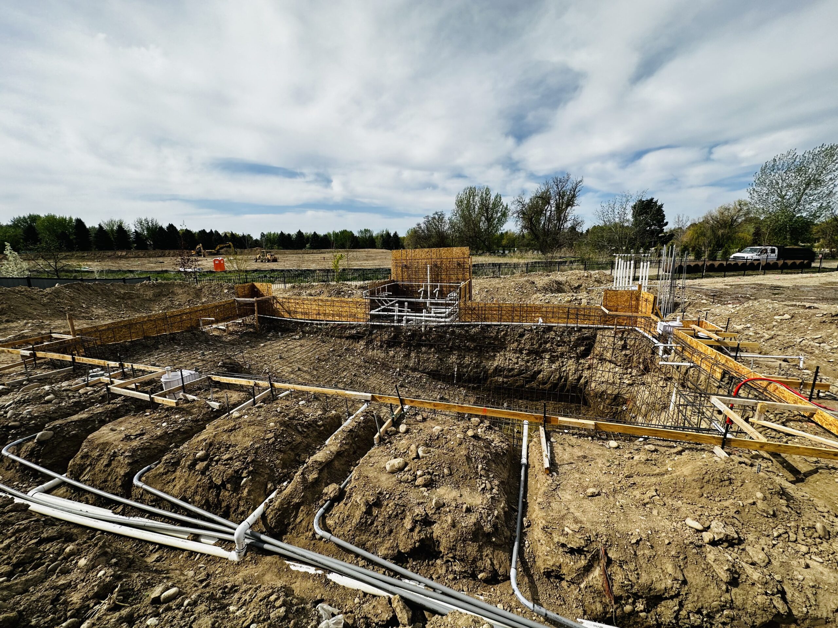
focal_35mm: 14
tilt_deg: -12.5
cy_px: 314
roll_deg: +1.0
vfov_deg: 85.7
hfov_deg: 102.1
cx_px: 419
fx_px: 339
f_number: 2.2
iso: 50
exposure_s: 1/1887
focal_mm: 2.22
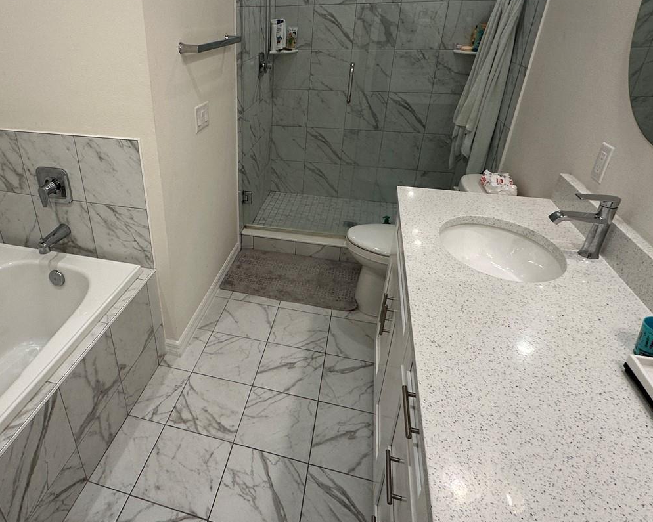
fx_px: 425
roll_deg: +0.6
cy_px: 227
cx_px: 229
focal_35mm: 22
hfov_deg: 73.2
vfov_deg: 62.9
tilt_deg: -26.6
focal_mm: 2.22
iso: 100
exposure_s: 1/120
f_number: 2.2
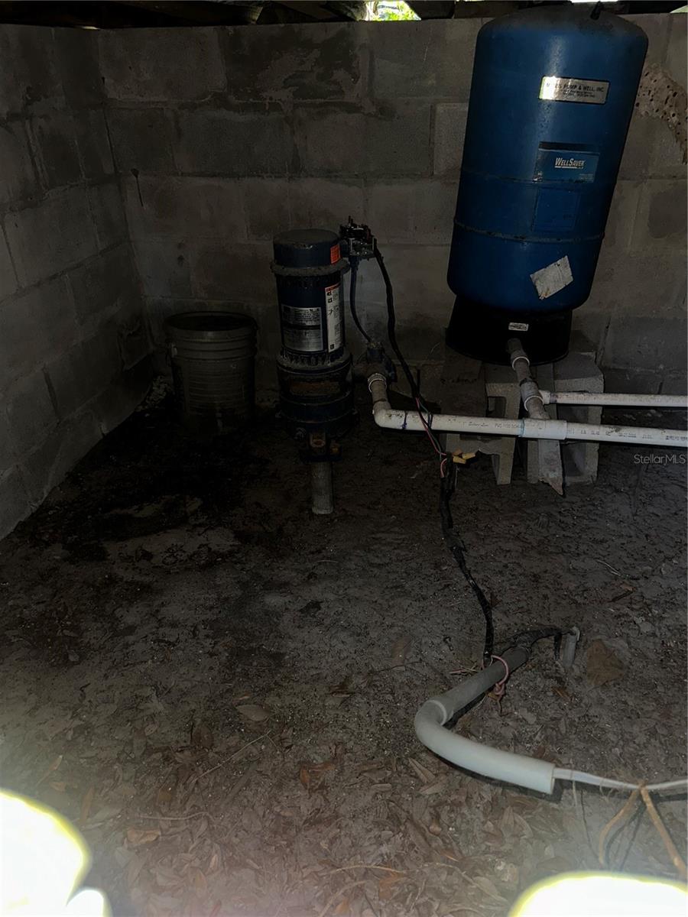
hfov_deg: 56.8
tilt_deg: -30.6
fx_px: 636
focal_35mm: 24
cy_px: 458
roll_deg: +0.3
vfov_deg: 71.6
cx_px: 344
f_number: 1.78
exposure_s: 1/17
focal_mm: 6.86
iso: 64
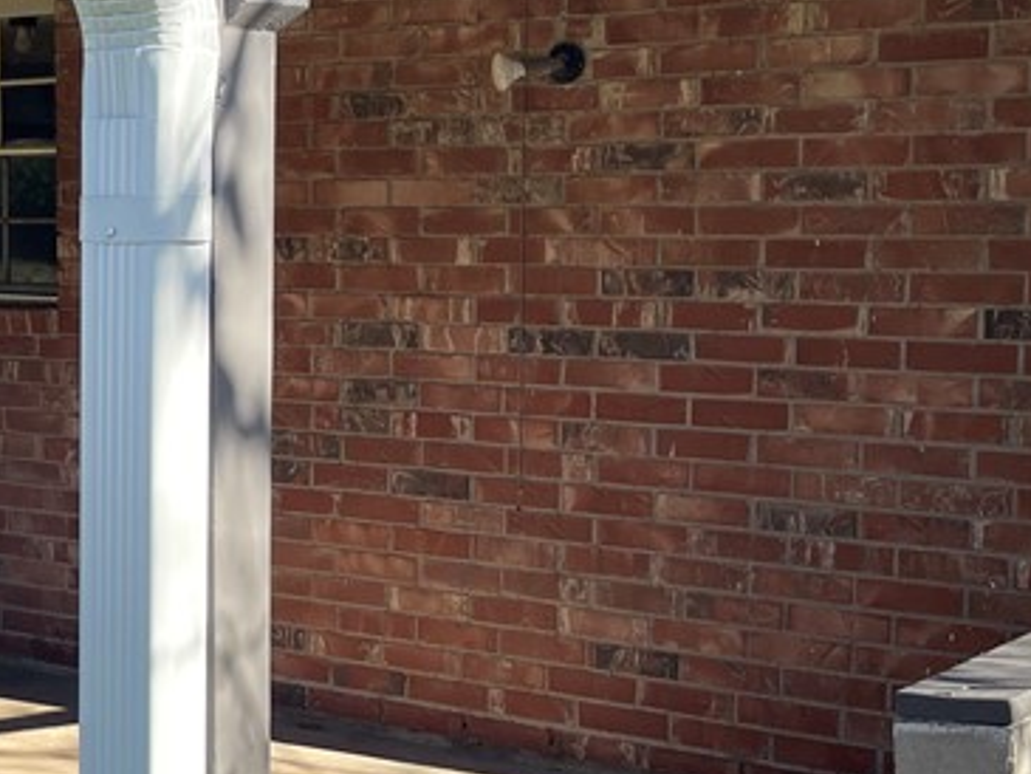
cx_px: 23
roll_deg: +1.2
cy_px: 475
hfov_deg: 25.5
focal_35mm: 73
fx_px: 2175
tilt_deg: -8.8
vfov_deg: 20.1
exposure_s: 1/694
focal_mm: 4.2
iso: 32
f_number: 1.6
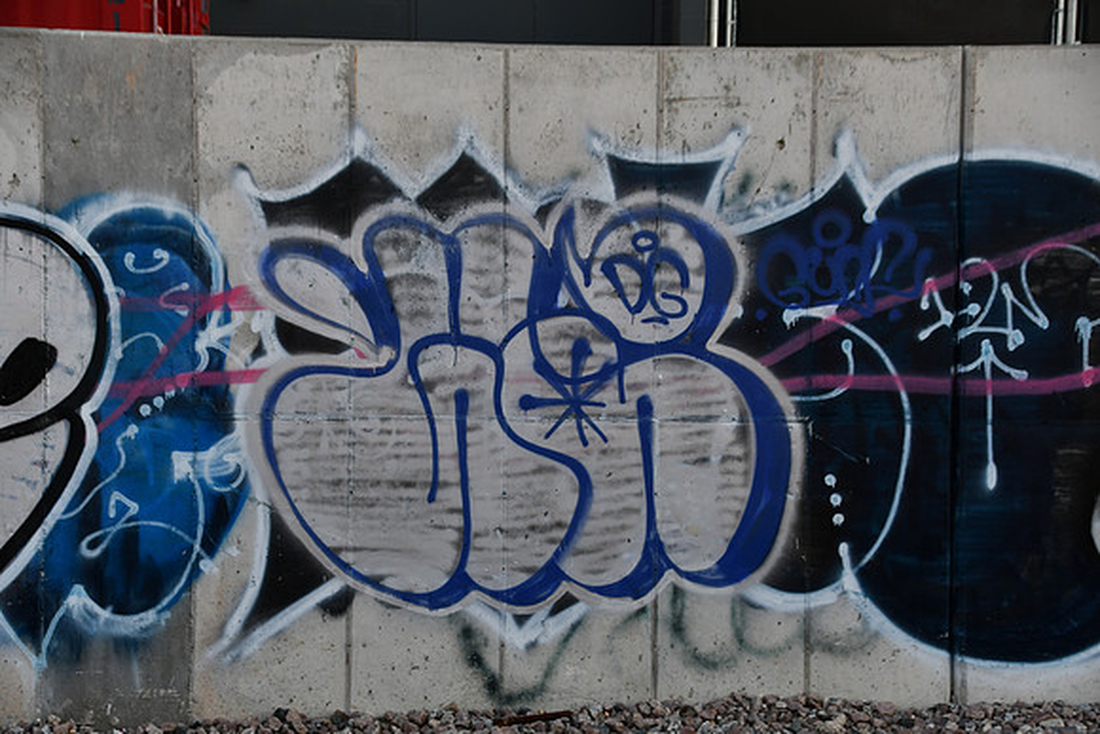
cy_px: 367
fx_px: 3026
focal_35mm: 99
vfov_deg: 13.8
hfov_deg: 20.6
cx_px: 550
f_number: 6.3
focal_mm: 66
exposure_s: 1/250
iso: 200
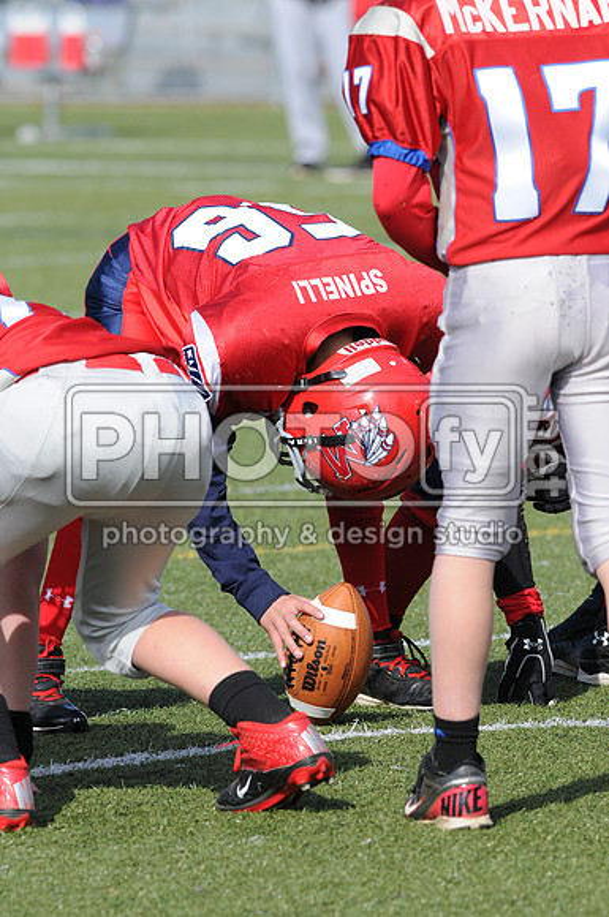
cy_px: 458
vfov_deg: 4.6
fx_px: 11452
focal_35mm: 450
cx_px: 304
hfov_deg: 3.0
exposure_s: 1/500
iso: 200
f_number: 7.1
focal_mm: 300
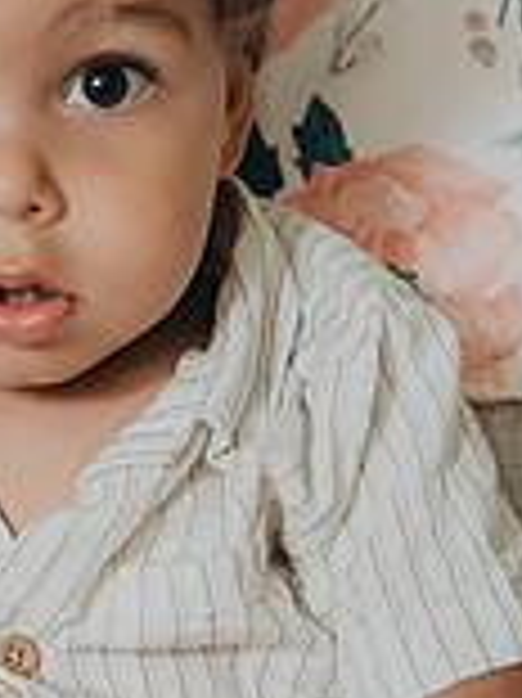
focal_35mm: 132
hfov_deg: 11.1
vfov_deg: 14.9
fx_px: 2658
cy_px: 399
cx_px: 0
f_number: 2.8
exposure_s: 1/200
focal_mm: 35
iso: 3200
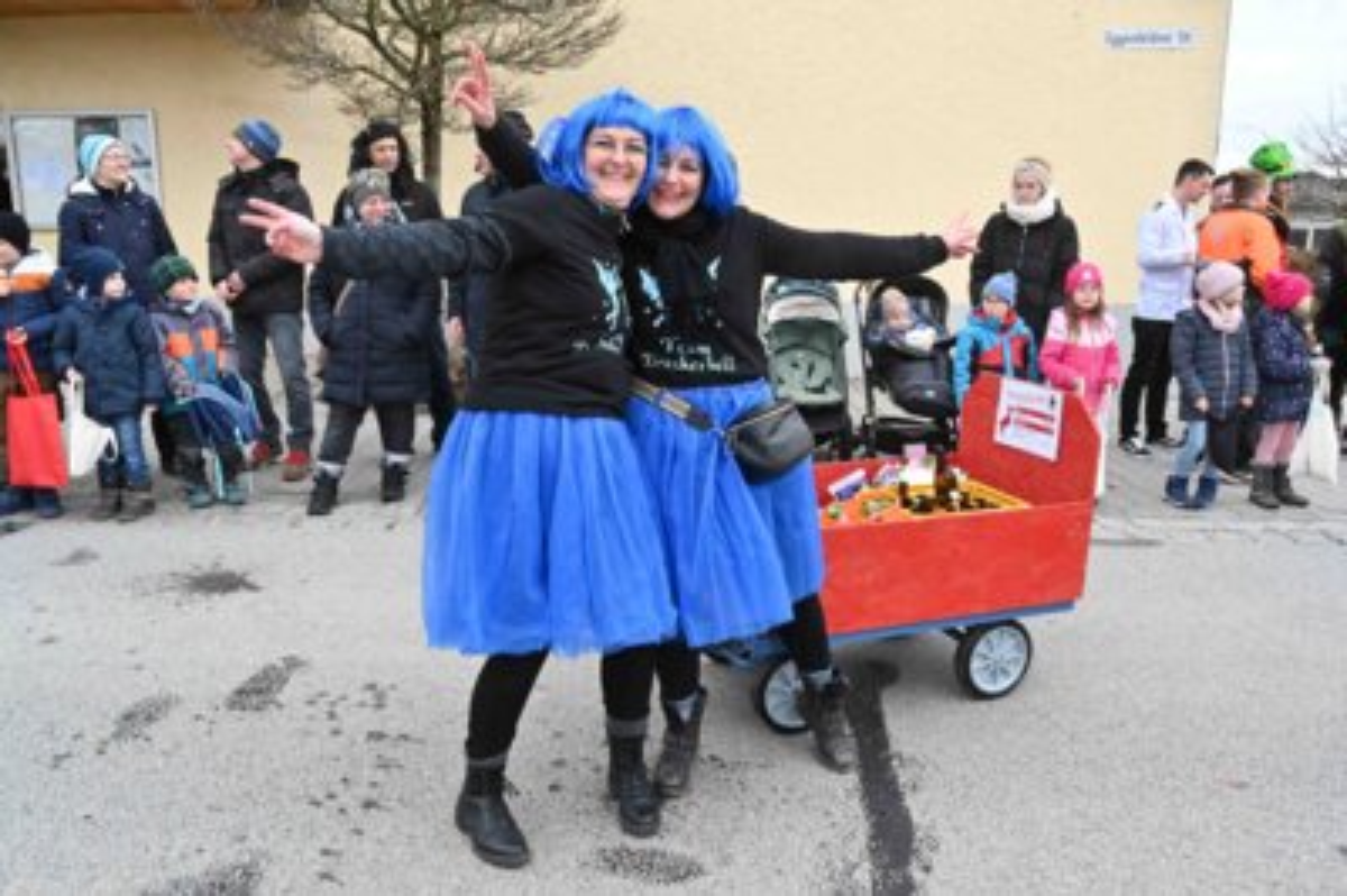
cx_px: 674
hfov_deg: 62.0
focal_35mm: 30
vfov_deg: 43.5
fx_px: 1122
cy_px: 448
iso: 2500
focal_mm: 30
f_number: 9
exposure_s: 1/320
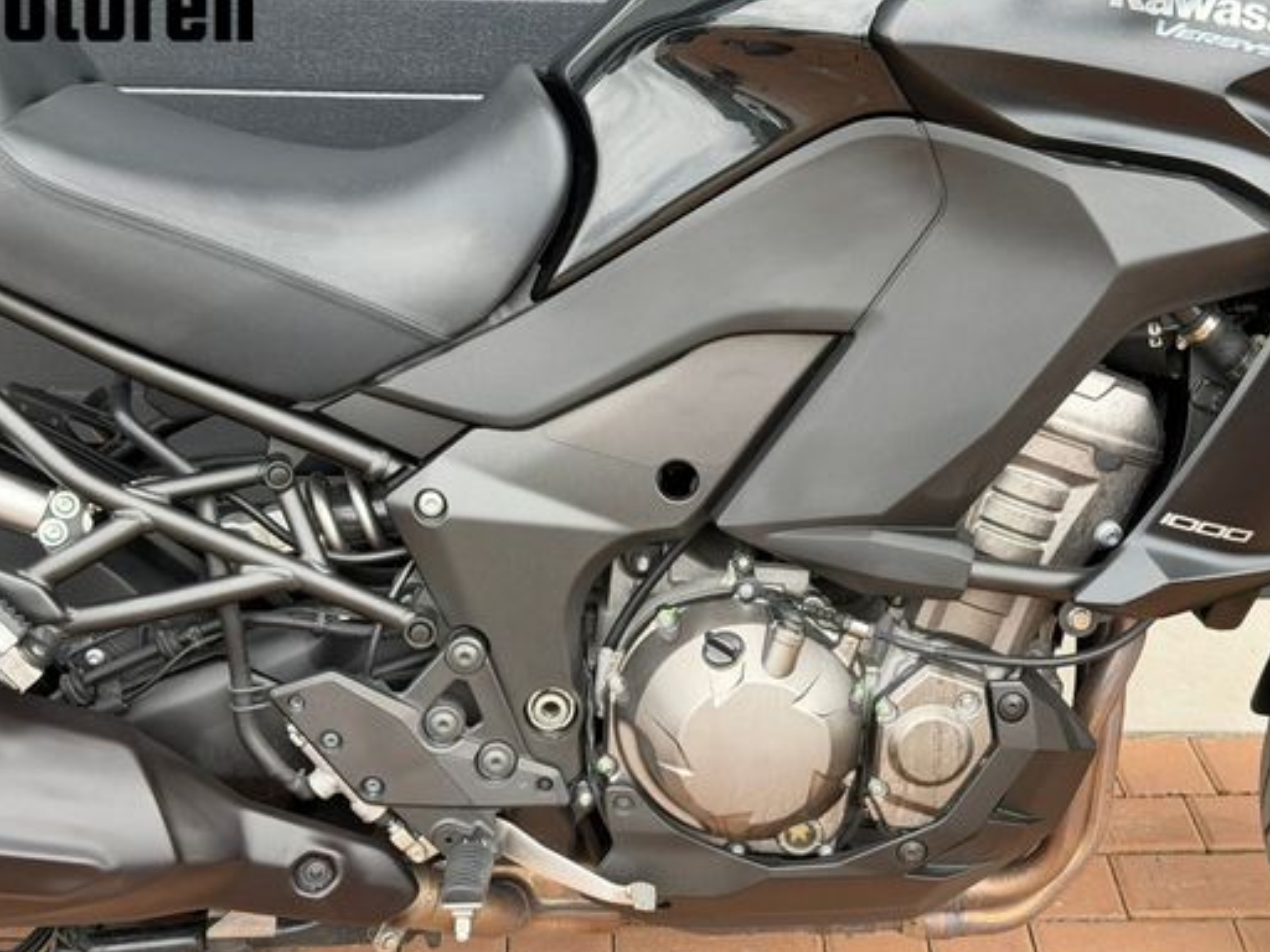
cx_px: 729
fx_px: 2201
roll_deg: -1.3
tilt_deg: -21.7
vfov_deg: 24.4
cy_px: 471
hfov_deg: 32.1
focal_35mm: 60
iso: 100
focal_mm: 6.76
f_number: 1.78
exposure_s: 1/754
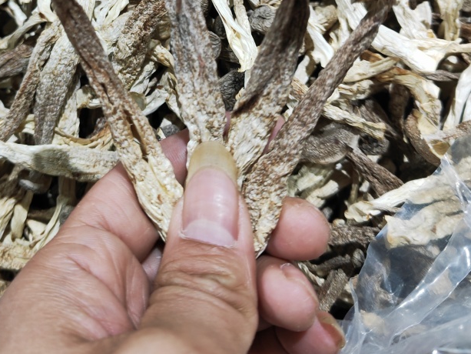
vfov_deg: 29.2
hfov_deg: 40.1
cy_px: 15
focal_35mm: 47
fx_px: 640
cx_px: 176
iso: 800
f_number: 1.9
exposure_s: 1/43
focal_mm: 5.52
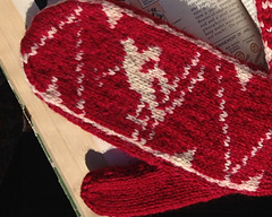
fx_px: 692
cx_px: 306
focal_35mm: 86
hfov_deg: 21.0
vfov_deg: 17.6
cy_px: 15
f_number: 2.4
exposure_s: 1/2463
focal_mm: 4.12
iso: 50
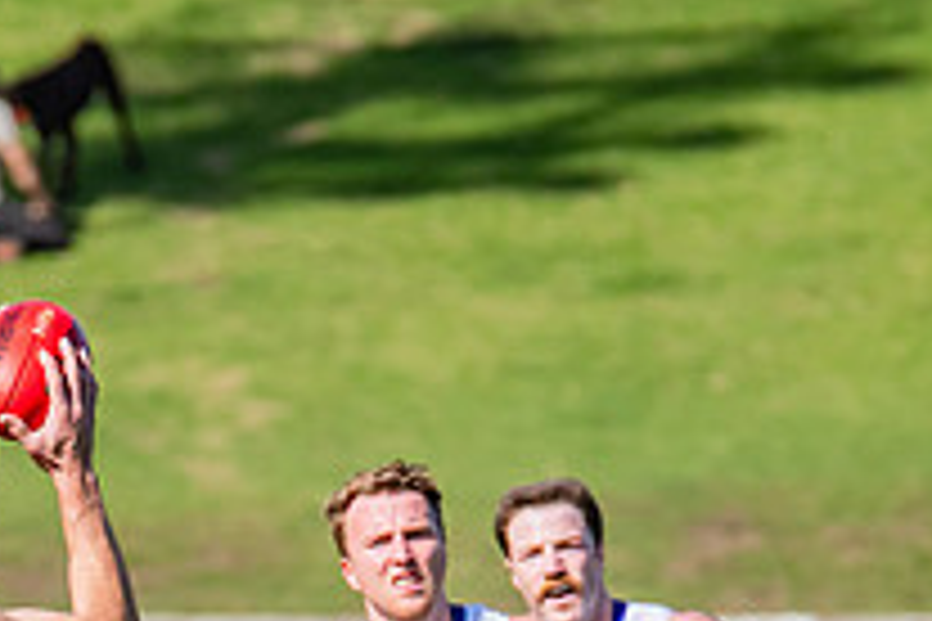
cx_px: 70
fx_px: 36345
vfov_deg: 1.0
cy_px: 683
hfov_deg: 1.5
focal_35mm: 1404
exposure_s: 1/1600
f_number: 10
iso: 800
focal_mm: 420
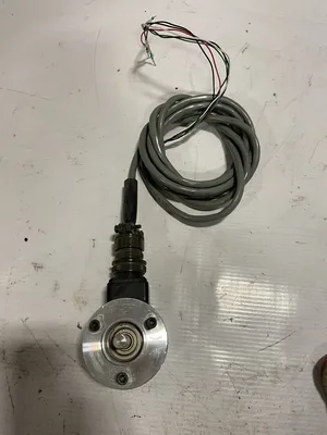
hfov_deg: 53.1
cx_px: 164
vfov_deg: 67.3
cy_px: 218
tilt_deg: -71.3
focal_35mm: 26
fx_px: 327
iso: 100
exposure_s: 1/60
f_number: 1.6
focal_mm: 4.2
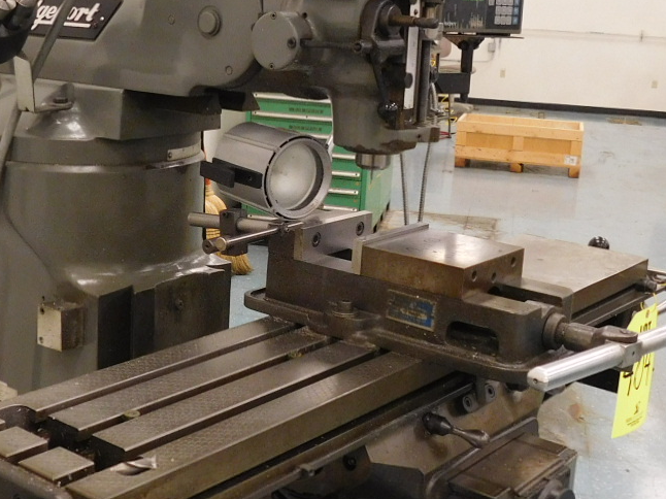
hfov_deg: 33.7
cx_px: 259
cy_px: 233
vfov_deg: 25.6
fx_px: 1096
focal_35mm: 57
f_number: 3
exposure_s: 1/30
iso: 220
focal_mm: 4
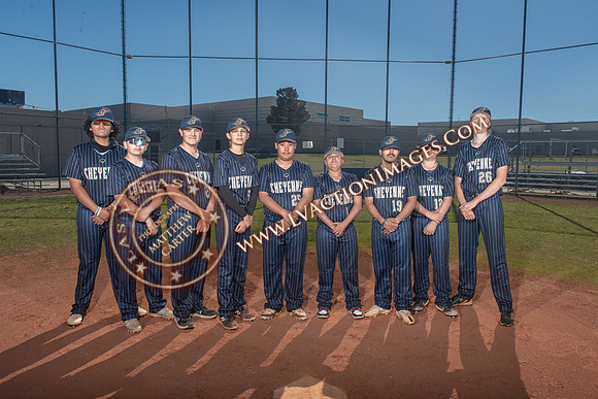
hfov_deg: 64.5
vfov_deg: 45.7
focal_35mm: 29
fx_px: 474
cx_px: 301
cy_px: 200
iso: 320
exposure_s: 1/250
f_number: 8
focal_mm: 28
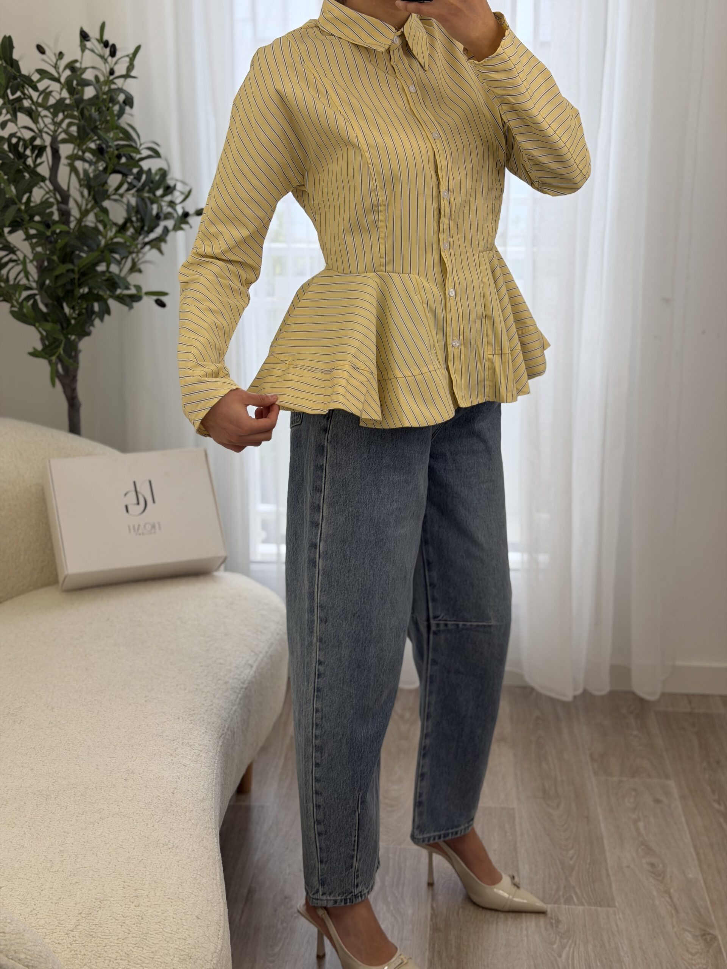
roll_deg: +0.5
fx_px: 1344
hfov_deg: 30.3
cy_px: 484
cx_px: 364
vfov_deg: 39.7
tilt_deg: -27.2
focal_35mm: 48
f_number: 1.78
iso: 50
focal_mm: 6.76
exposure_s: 1/121
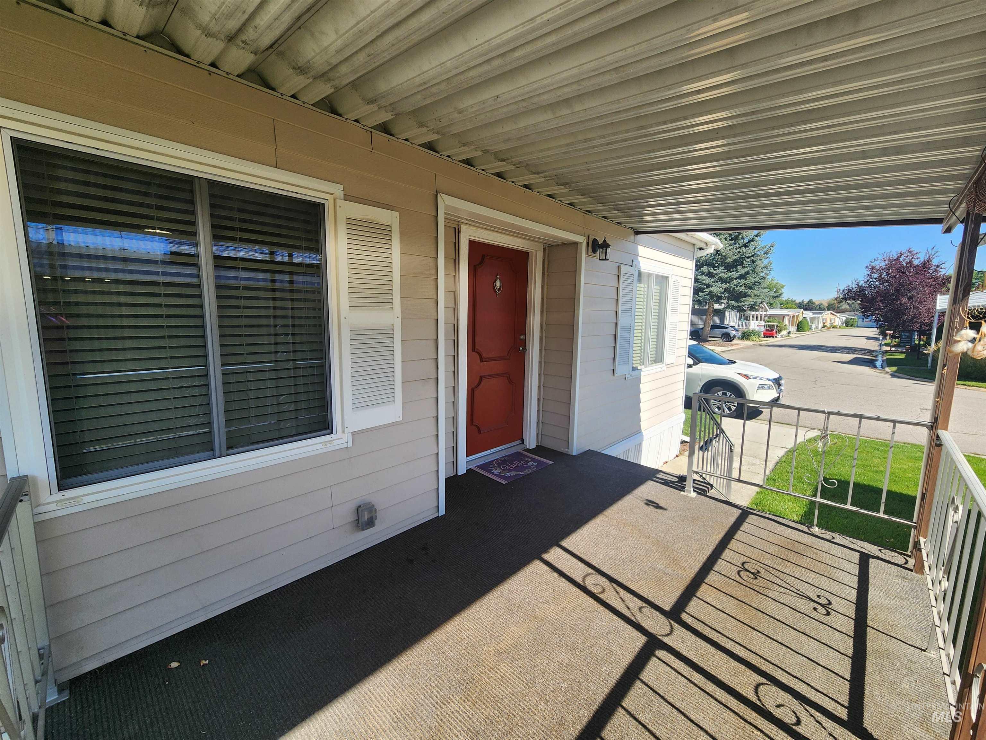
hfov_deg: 106.2
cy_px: 370
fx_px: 370
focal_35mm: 13
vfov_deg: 89.9
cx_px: 493
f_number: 2.2
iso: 50
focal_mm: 2.2
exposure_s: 1/673
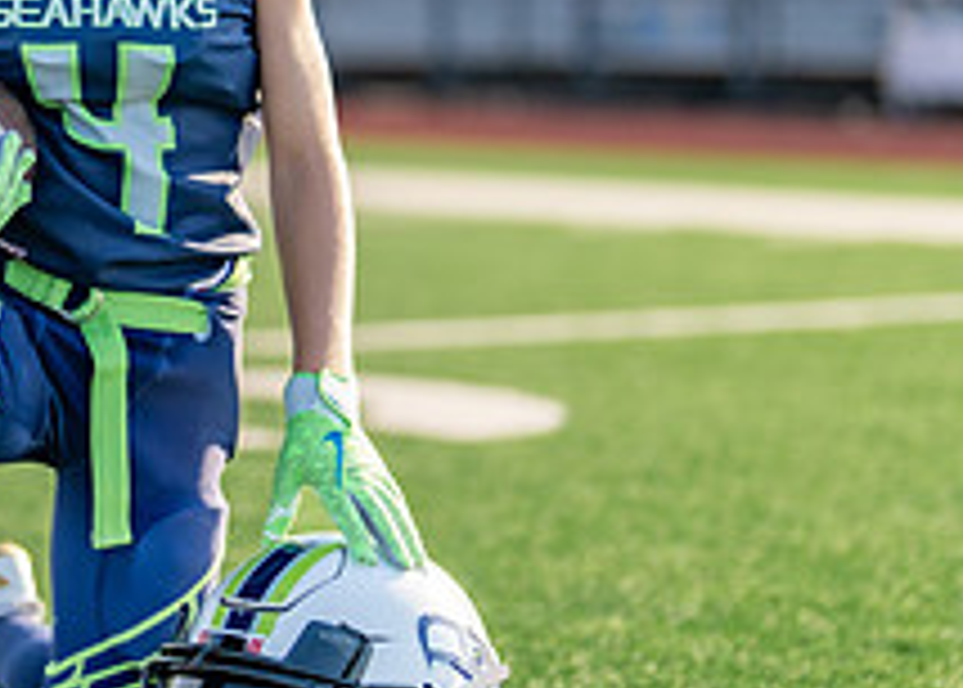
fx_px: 3940
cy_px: 130
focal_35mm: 144
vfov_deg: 10.0
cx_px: 90
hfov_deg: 13.8
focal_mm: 50
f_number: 1.2
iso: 100
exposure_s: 1/4000
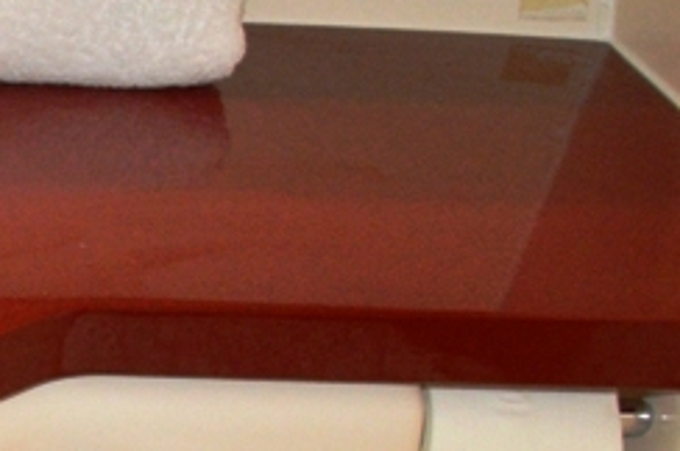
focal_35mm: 100
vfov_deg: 13.6
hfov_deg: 18.2
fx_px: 1886
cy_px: 298
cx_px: -332
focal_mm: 18
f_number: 3.5
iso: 2000
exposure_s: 1/100
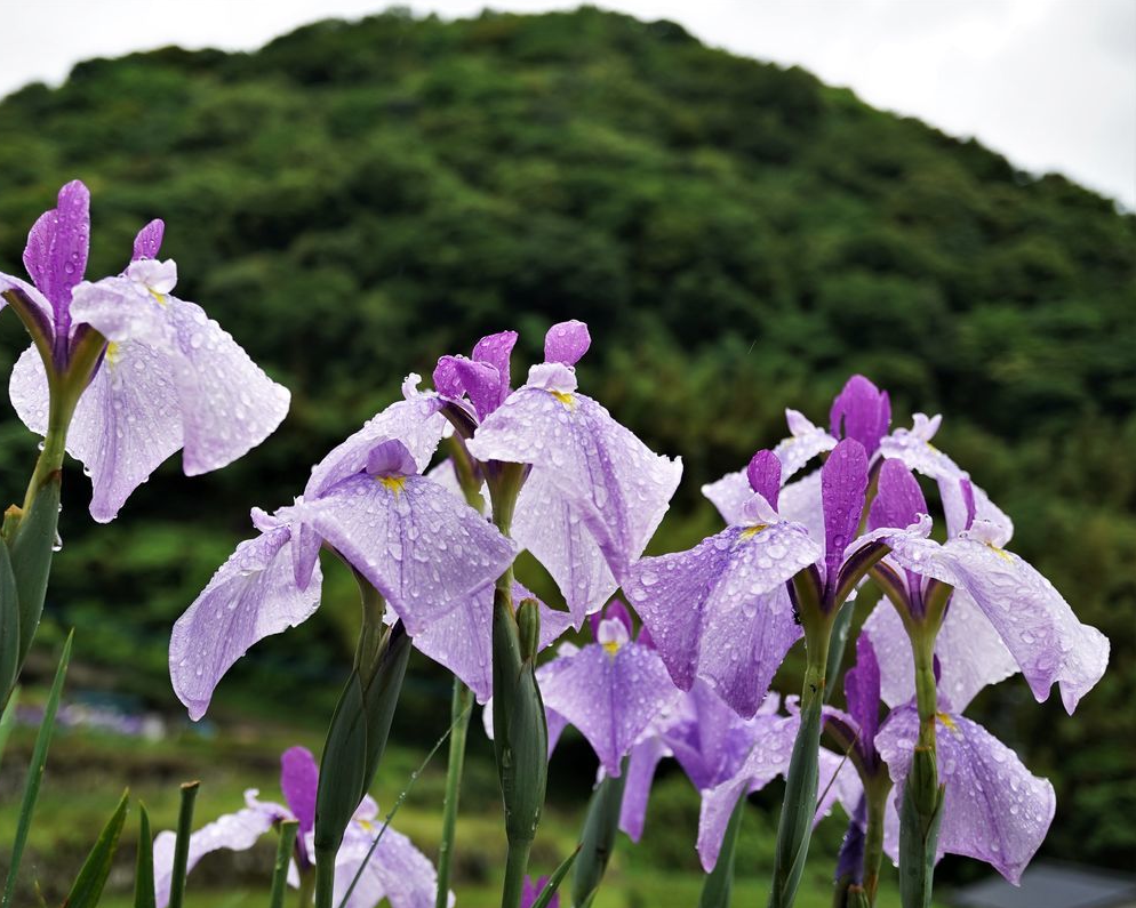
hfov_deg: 36.5
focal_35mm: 51
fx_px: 1715
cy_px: 455
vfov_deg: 29.7
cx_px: 451
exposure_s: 1/250
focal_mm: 30
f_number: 4.5
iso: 100
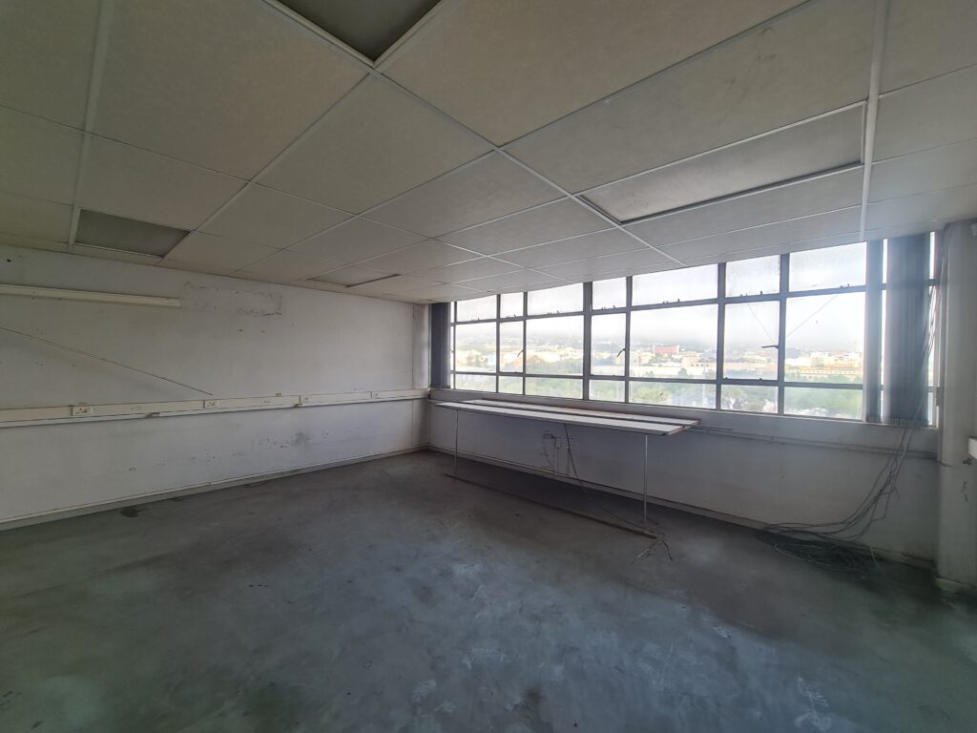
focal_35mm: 13
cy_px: 366
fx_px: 367
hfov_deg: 106.2
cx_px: 488
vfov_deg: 89.9
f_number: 2.2
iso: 80
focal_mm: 2.2
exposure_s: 1/100
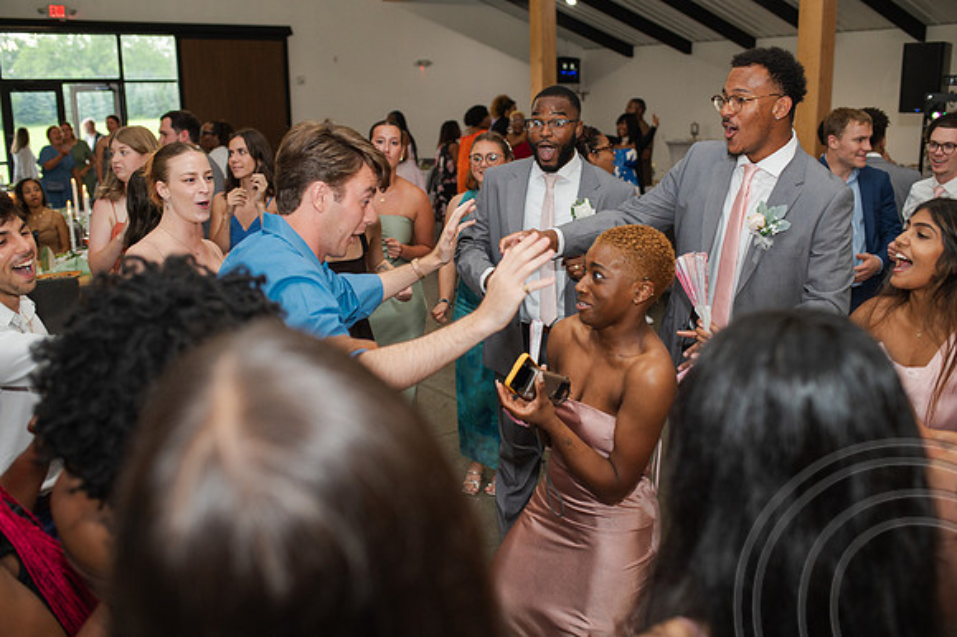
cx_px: 478
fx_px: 930
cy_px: 318
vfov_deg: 37.8
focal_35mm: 35
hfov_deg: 54.5
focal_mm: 35
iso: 800
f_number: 3.2
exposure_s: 1/200
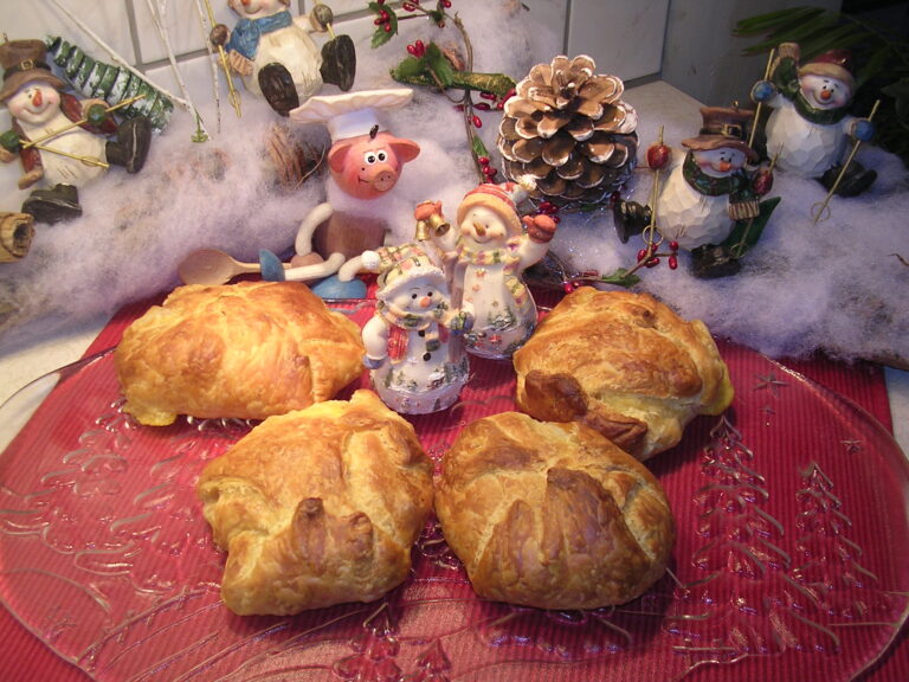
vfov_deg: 37.7
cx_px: 454
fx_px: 998
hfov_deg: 49.0
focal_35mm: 38
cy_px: 341
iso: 100
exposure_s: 1/30
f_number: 2.8
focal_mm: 5.8
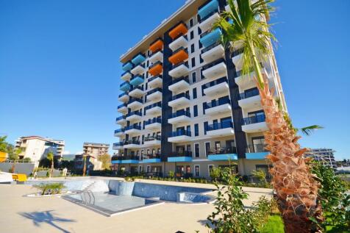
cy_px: 116
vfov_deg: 77.3
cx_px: 175
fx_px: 146
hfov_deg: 100.4
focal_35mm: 15
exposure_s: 1/250
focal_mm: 10
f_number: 8
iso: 100
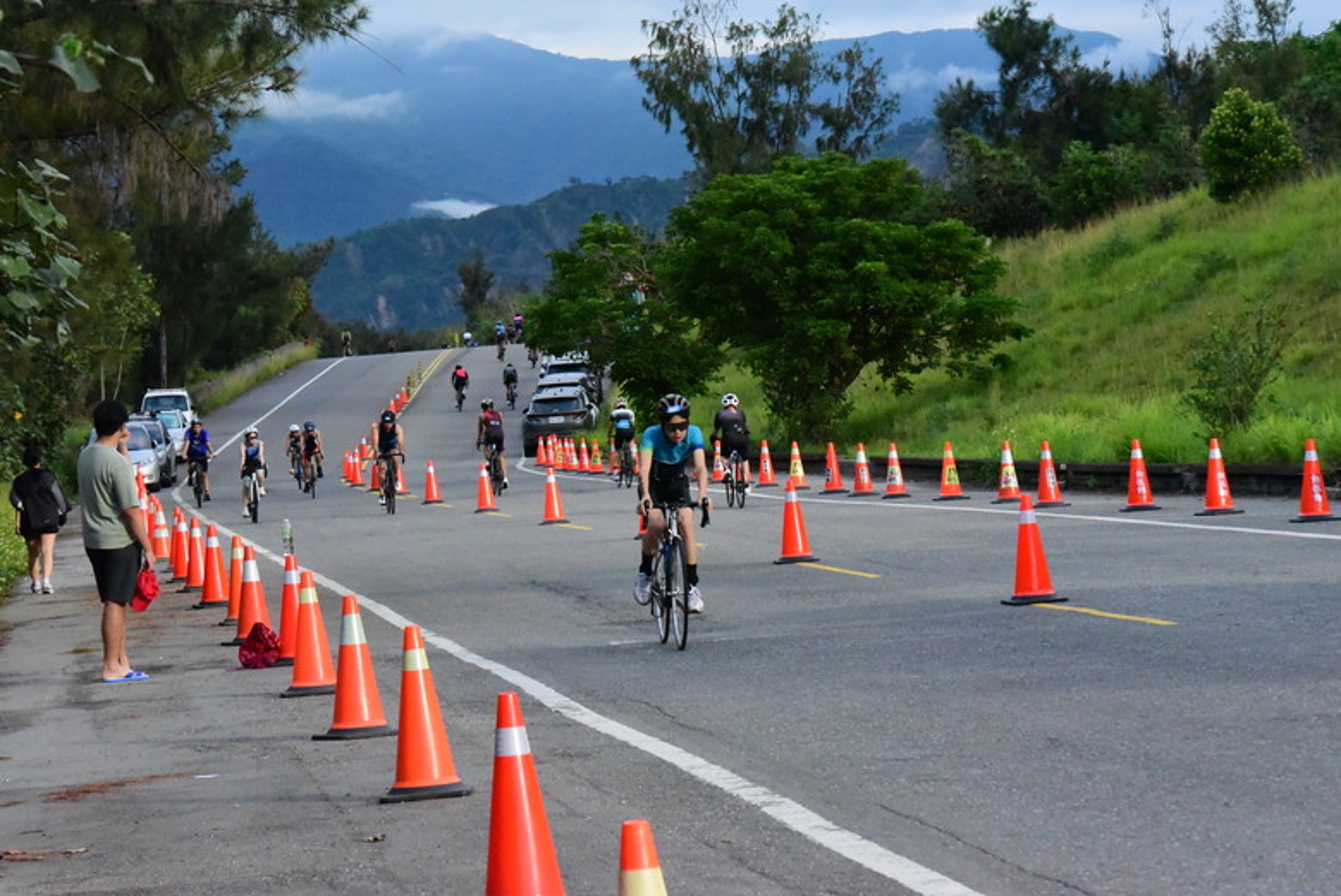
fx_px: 5031
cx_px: 670
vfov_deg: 10.2
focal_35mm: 135
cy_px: 448
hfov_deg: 15.2
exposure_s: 1/3200
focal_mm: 135
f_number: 14
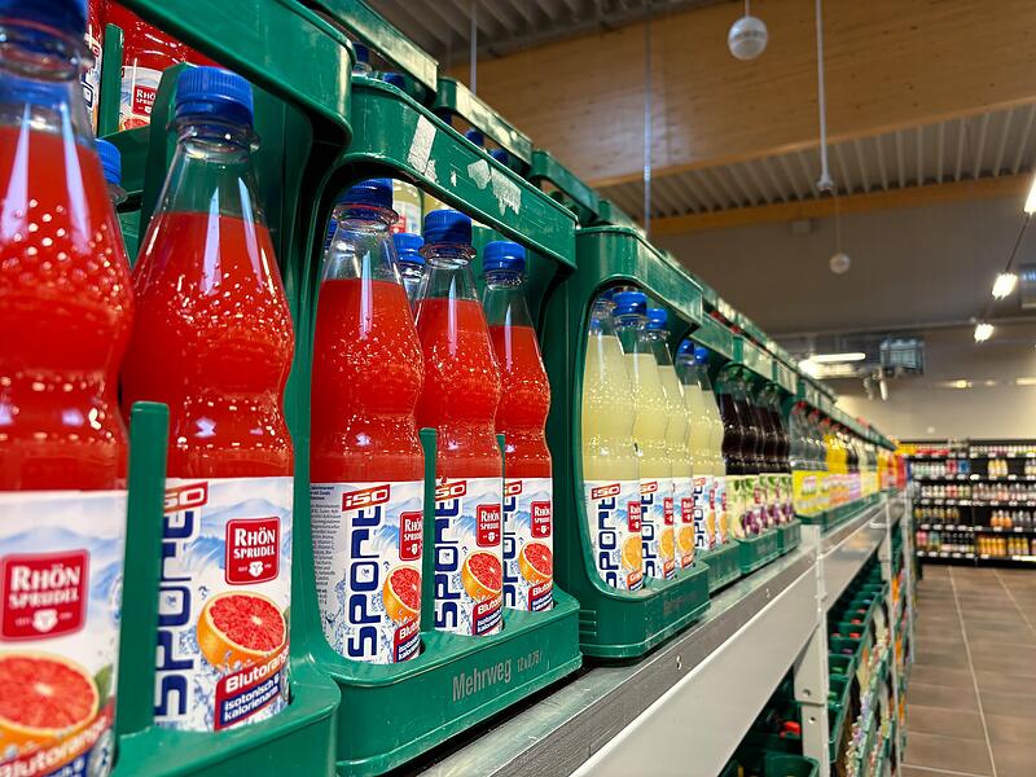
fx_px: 778
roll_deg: -0.7
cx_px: 518
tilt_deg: +6.7
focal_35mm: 26
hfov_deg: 67.3
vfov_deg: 53.1
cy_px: 388
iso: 80
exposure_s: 1/50
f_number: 1.6
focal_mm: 5.96
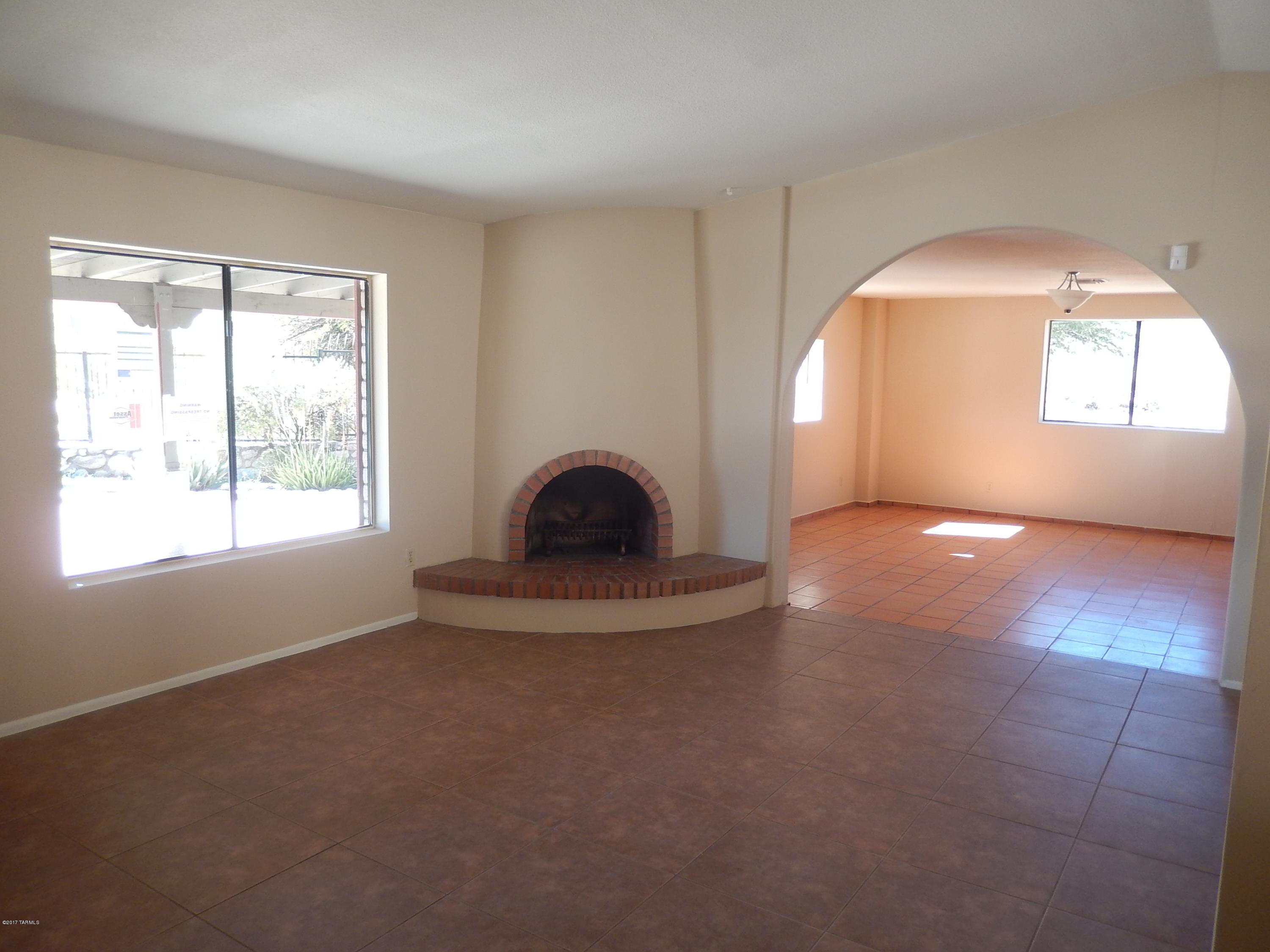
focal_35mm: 25
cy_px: 476
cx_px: 635
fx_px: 917
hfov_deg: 69.4
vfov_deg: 54.9
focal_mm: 4.5
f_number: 3.4
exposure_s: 1/40
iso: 125
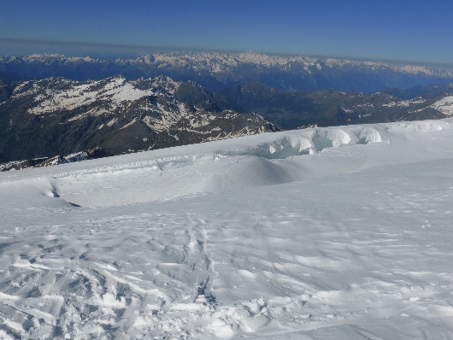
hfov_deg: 55.1
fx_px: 432
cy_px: 193
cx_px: 196
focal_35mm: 33
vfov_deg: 42.9
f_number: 5
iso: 100
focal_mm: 4.3
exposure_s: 1/2000
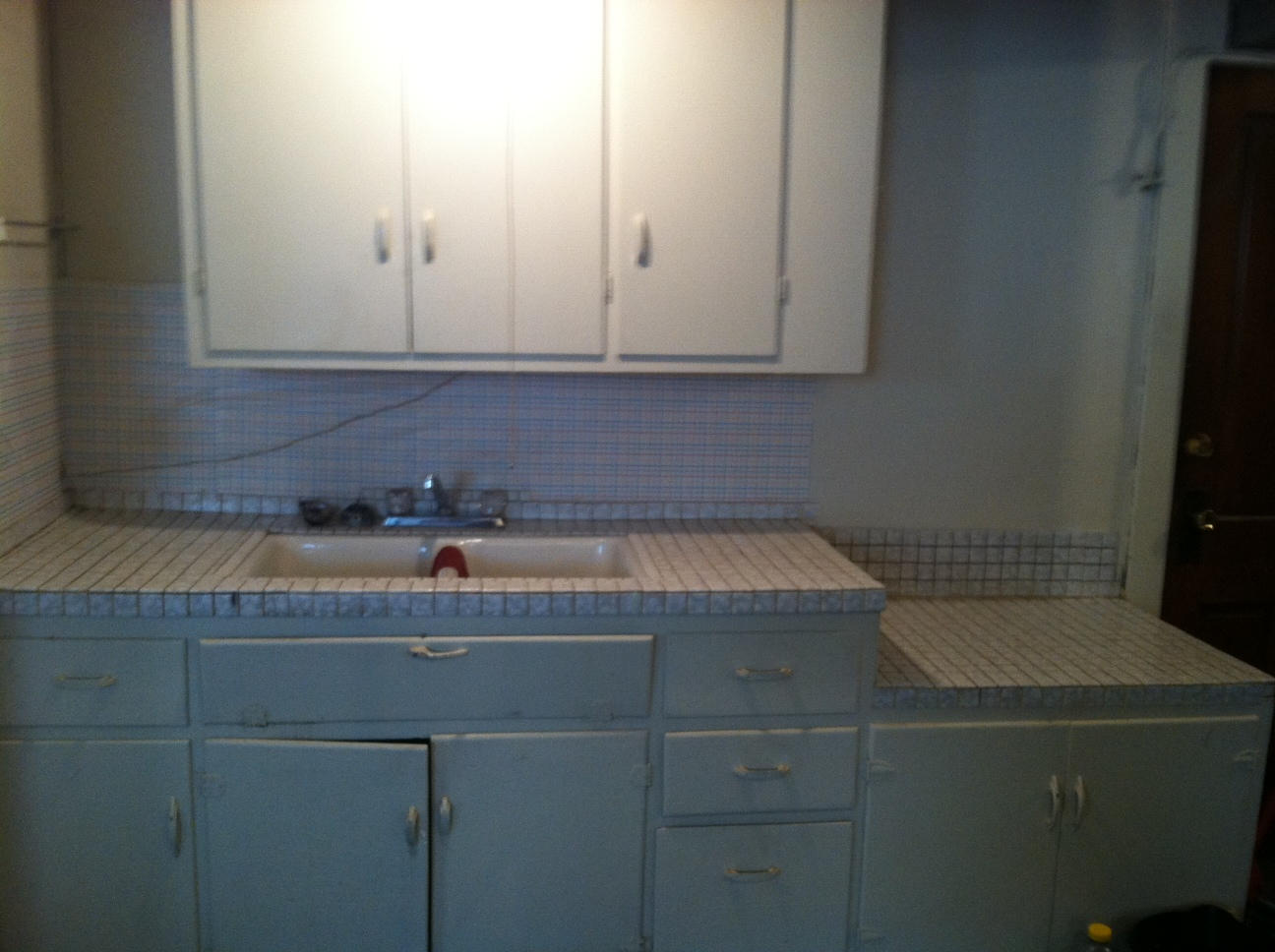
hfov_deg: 52.7
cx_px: 638
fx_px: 1287
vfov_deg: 40.6
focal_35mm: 35
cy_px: 476
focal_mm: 3.85
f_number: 2.8
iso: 200
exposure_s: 1/15
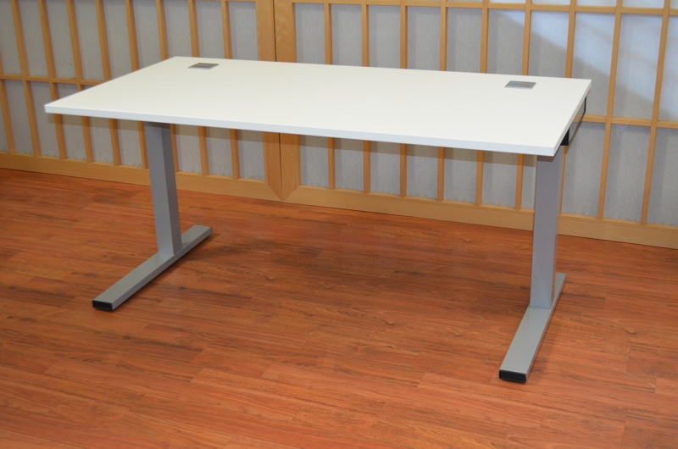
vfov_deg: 28.0
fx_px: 902
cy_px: 224
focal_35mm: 48
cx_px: 339
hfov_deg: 41.2
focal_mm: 32
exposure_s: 1/60
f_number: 4.8
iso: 640
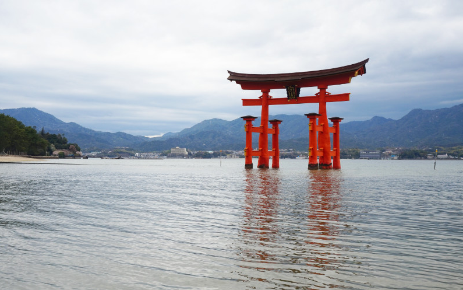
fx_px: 524
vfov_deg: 30.9
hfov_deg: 47.7
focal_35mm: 42
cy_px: 146
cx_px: 232
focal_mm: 27
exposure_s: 1/80
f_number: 11
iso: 100
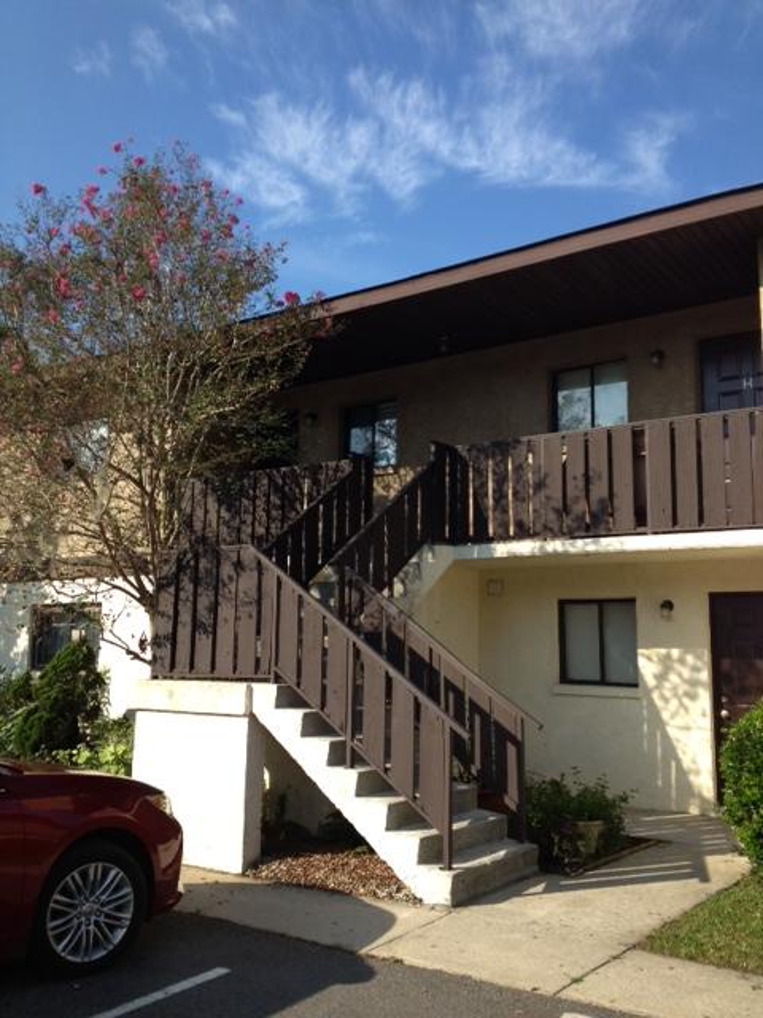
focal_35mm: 35
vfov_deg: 52.6
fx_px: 1029
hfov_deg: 40.7
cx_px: 382
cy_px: 509
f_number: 2.4
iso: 50
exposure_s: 1/1126
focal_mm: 4.28
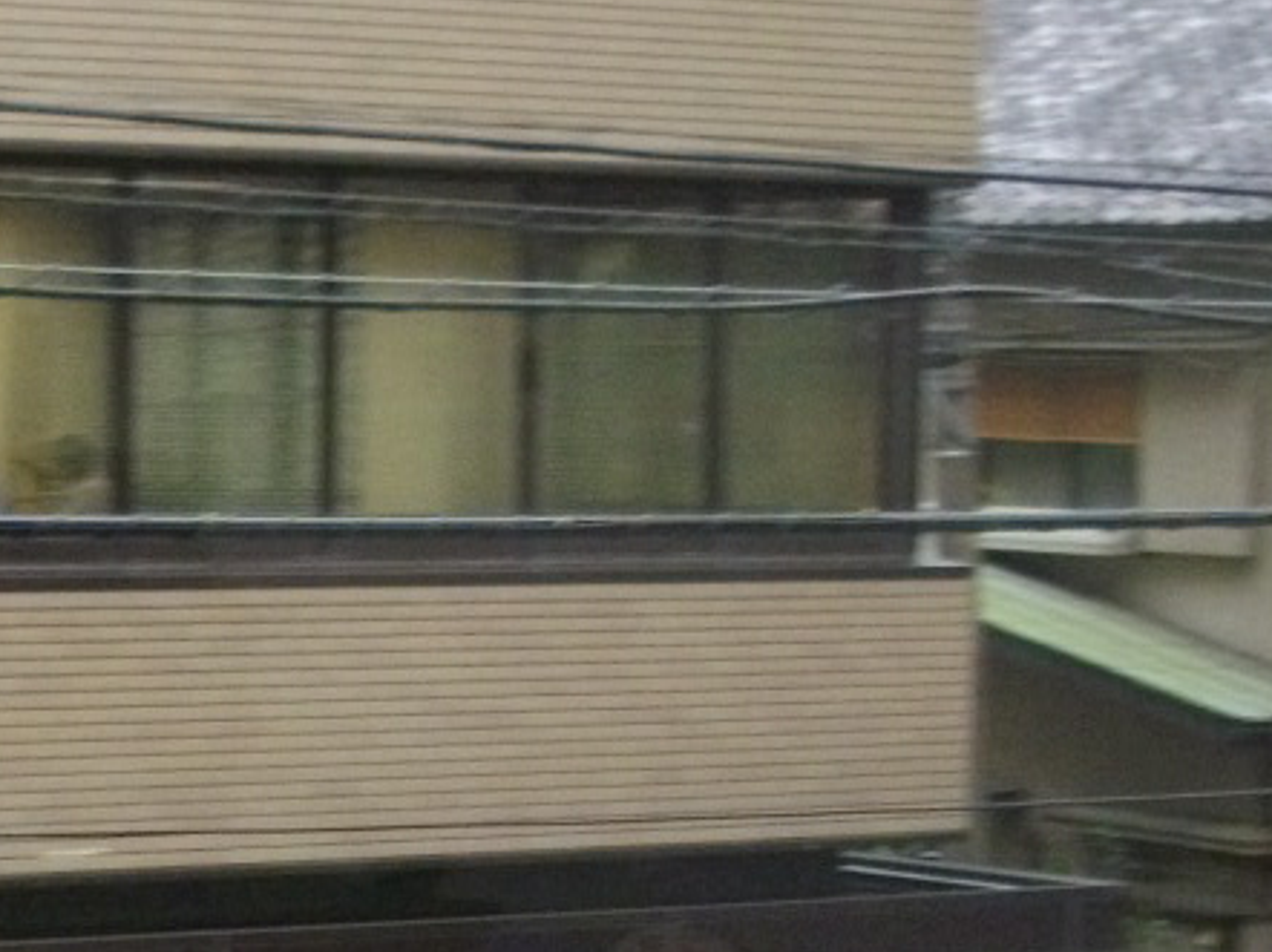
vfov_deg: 11.0
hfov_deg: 14.4
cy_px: 920
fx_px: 4921
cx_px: -78
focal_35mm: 134
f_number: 2.8
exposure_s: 1/60
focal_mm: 6.2
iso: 200
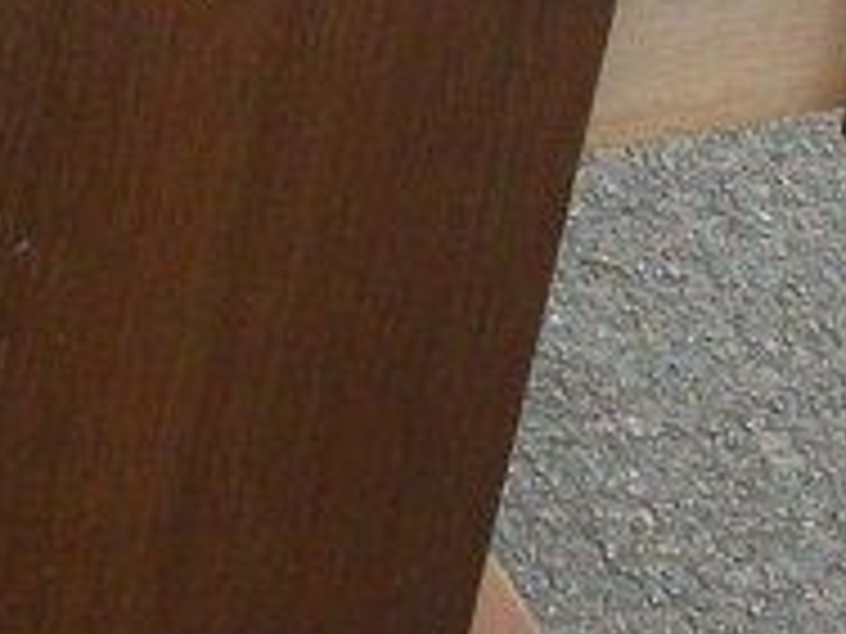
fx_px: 5328
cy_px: -1034
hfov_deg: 9.1
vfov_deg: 6.4
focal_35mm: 218
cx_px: 324
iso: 80
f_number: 8.8
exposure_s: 1/80
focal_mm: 5.7
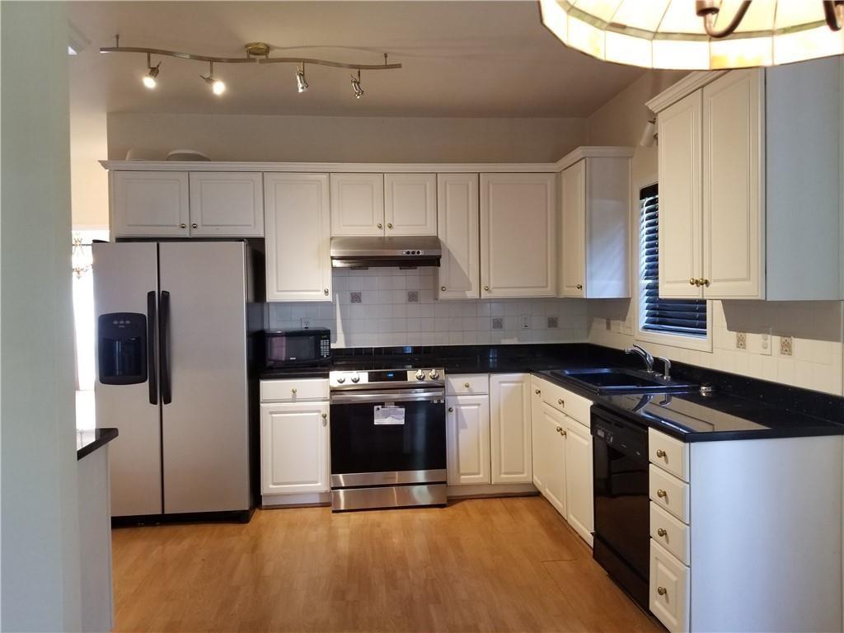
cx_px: 422
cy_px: 316
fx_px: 634
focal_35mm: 26
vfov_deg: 53.1
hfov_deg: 67.3
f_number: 1.7
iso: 160
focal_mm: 4.25
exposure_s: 1/30
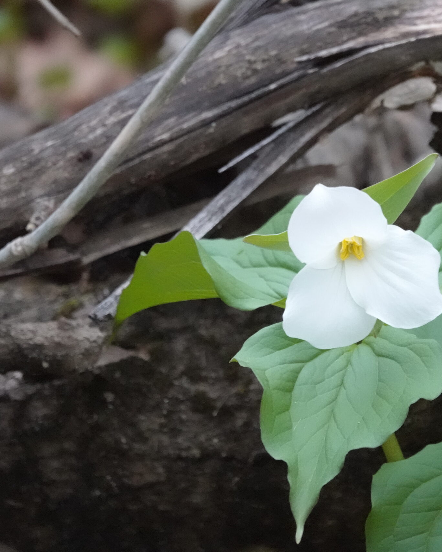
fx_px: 13835
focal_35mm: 846
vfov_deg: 2.3
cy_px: 276
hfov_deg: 1.8
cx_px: 342
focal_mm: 220
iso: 5000
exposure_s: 1/250
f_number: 4
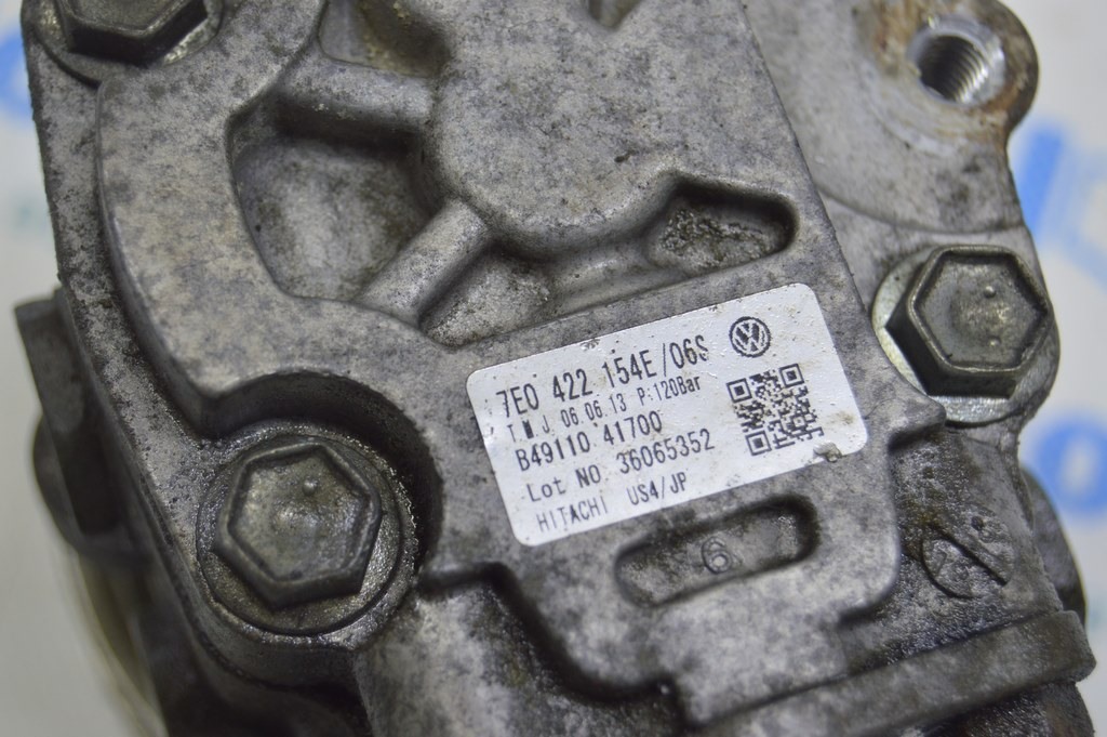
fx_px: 2535
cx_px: 554
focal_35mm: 82
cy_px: 368
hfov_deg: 24.6
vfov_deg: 16.5
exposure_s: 1/20
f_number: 5.6
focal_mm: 55
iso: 400
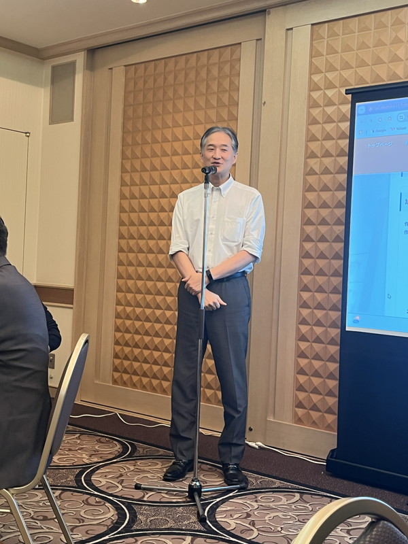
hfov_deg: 32.2
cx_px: 204
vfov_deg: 42.1
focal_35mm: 45
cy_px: 272
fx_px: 707
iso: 125
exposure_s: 1/50
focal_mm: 5.1
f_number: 1.6
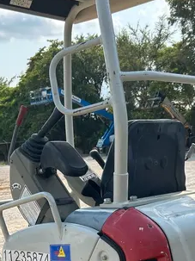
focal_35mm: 63
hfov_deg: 23.3
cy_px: 224
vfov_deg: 29.7
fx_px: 474
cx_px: 101
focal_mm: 5.7
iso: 50
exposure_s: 1/2353
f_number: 1.5
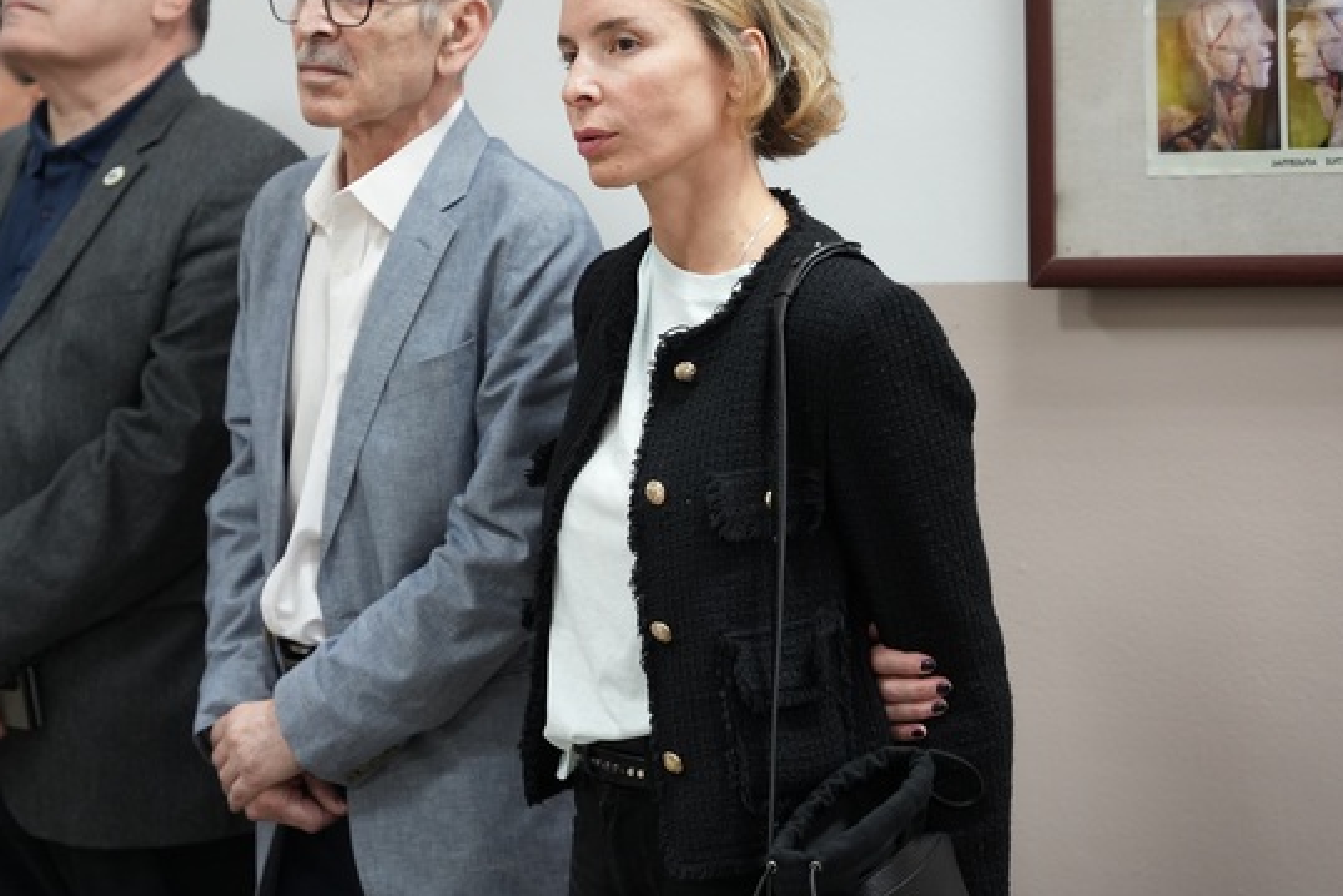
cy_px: 246
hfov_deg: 19.6
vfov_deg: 13.1
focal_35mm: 104
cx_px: 439
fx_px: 3881
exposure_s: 1/100
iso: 1600
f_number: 2.8
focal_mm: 70
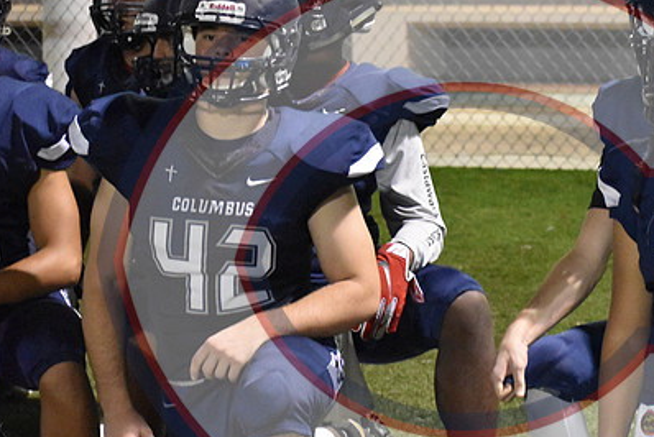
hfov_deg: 13.4
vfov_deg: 9.0
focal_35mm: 153
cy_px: 260
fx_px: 2781
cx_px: 458
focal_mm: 70
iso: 10000
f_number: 4.5
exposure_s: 1/125
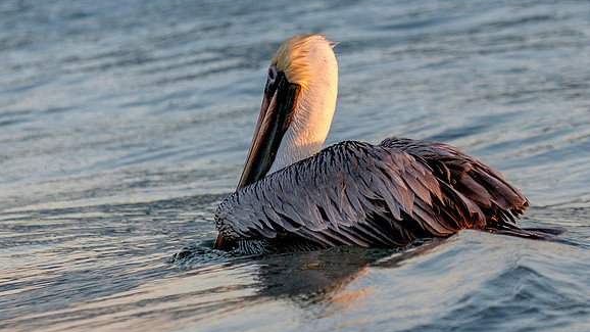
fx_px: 10152
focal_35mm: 649
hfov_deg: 3.3
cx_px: 314
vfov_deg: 1.9
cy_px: 169
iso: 800
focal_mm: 200
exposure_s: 1/1000
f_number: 5.6
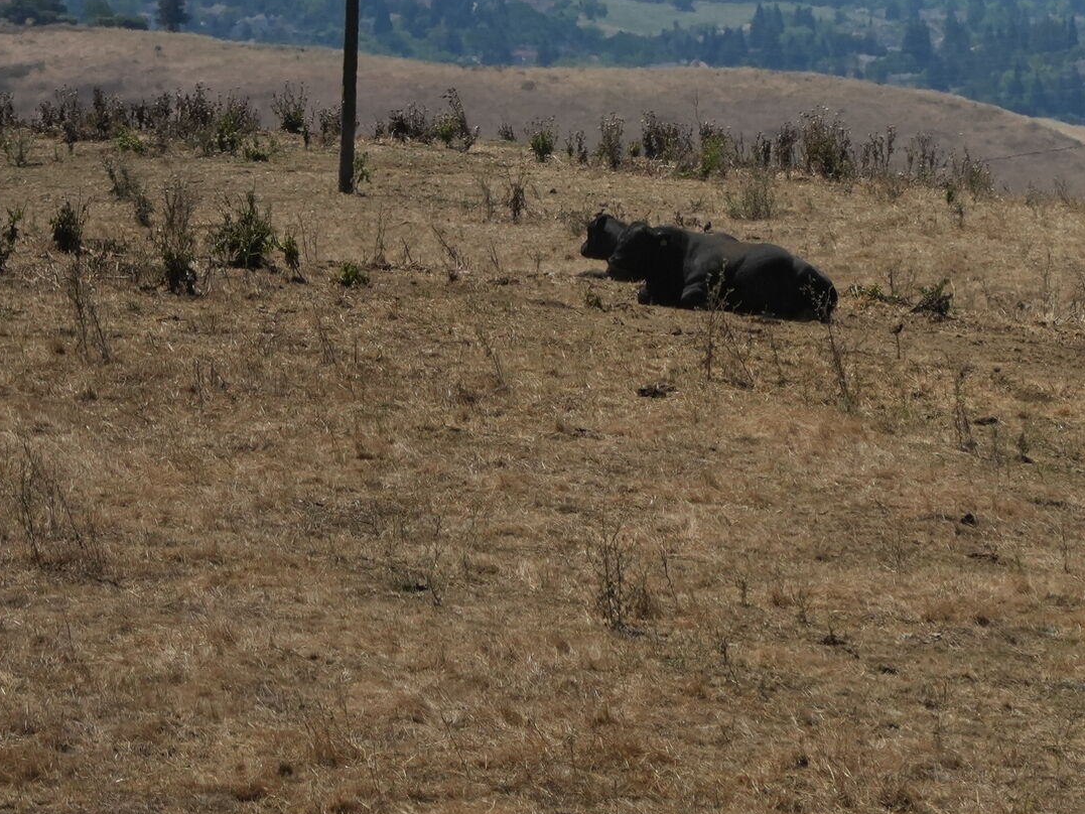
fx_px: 15109
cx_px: 1457
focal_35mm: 482
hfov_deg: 4.1
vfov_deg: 3.1
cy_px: 83
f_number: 5.6
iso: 500
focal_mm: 125
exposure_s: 1/4000
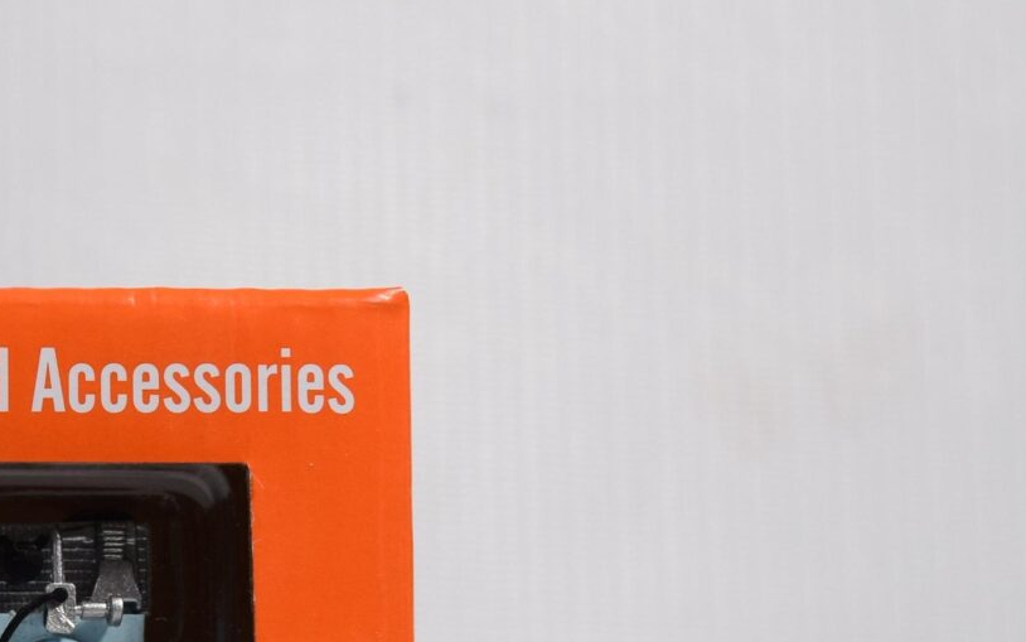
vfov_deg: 11.4
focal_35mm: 111
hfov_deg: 17.3
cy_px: 933
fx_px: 3093
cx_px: -421
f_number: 8
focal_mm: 23
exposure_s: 1/50
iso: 400
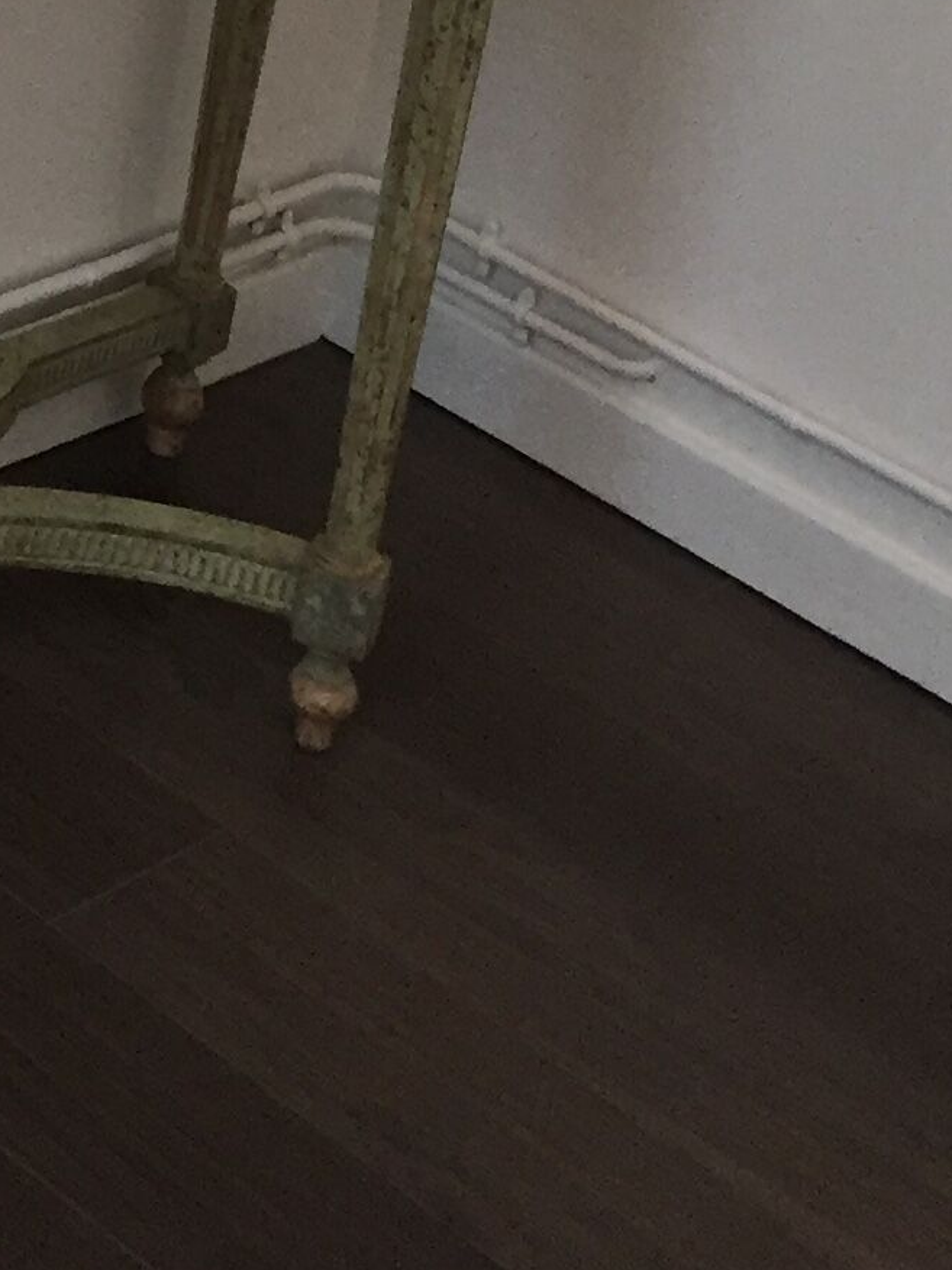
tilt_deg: -9.7
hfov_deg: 13.1
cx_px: -351
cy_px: -990
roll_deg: -7.7
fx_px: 3960
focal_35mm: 108
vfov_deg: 15.7
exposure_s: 1/33
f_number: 2.2
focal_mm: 4.15
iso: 80
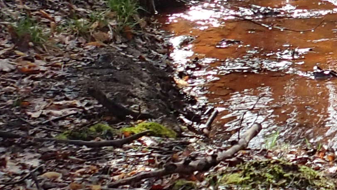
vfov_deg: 9.1
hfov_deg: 15.4
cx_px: 438
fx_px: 1188
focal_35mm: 133
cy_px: 59
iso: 200
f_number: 2.8
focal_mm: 4.5
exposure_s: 1/640
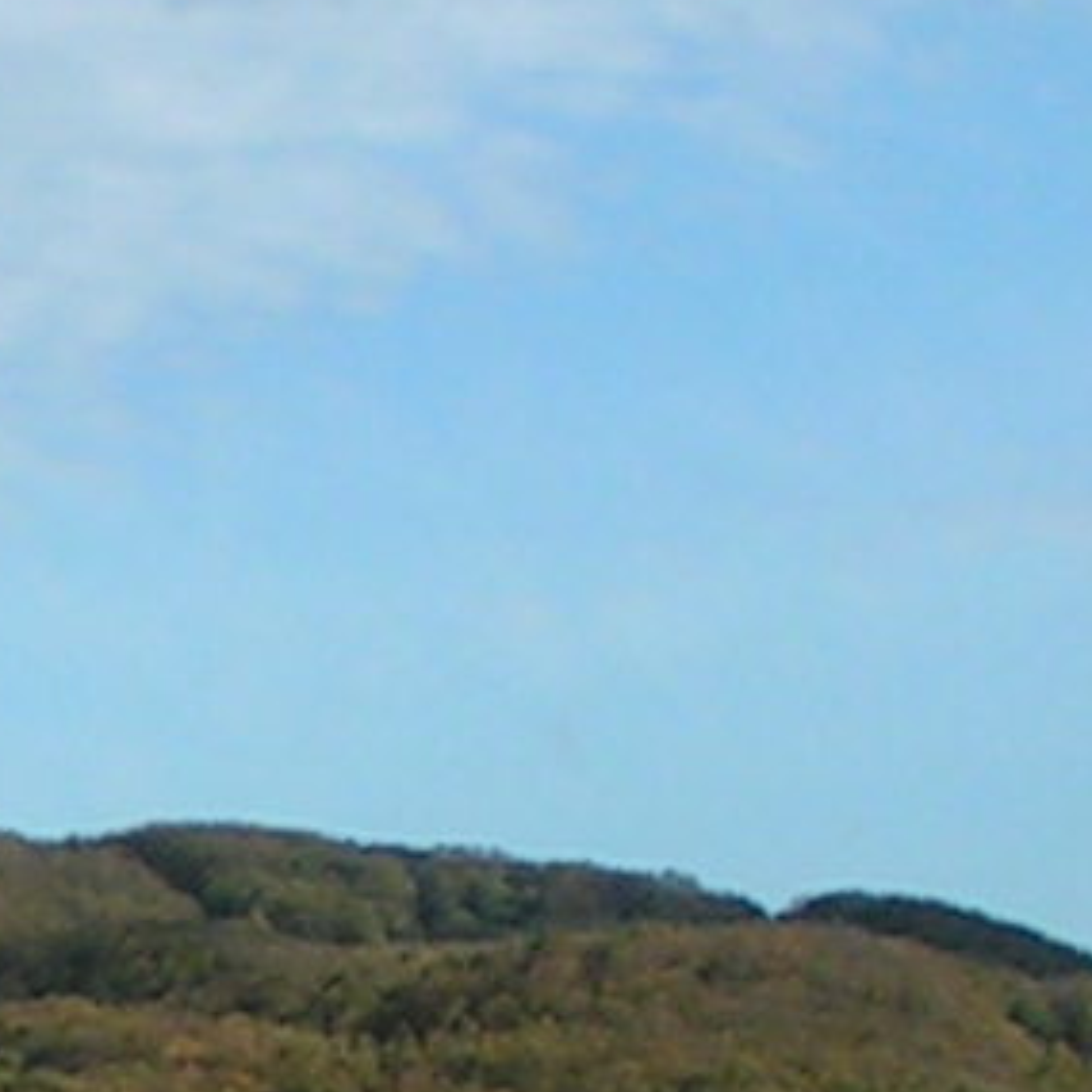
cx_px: -671
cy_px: 1287
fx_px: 8601
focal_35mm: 241
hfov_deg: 7.1
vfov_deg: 7.2
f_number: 5.6
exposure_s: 1/400
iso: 50
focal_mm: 5.8
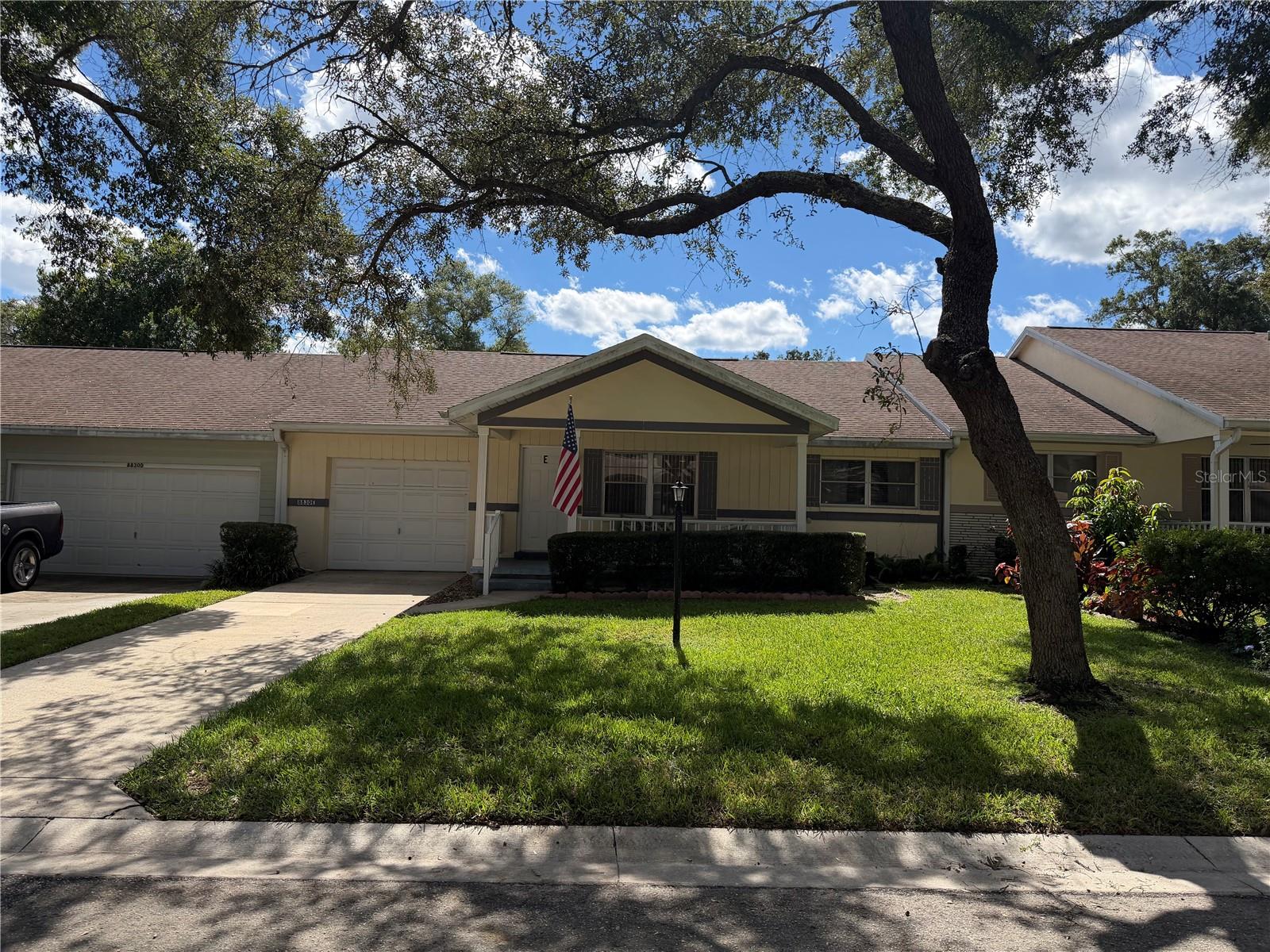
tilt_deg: +2.0
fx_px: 881
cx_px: 635
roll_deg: -1.5
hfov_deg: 71.6
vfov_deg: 56.8
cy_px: 476
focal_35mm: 24
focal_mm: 6.76
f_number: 1.78
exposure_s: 1/5714
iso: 100
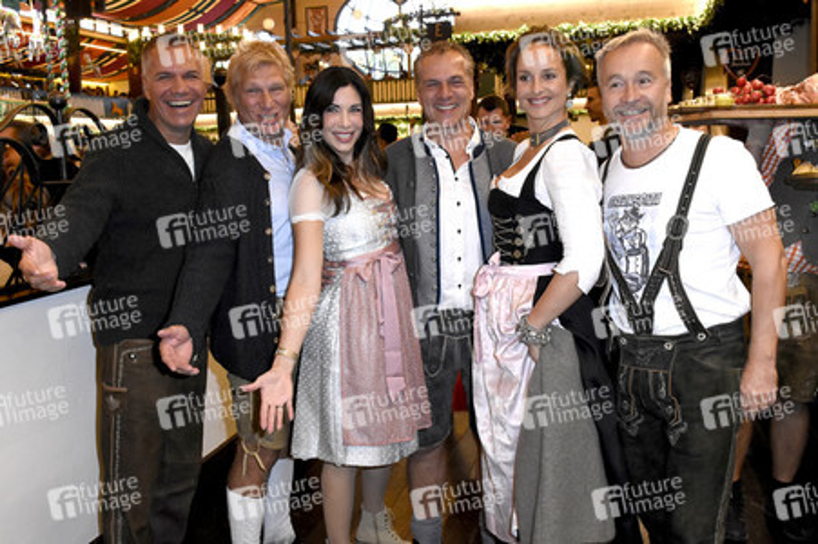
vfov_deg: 38.3
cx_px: 409
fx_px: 783
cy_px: 272
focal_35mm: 34
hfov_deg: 55.1
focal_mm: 23
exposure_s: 1/60
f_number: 6.3
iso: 3200
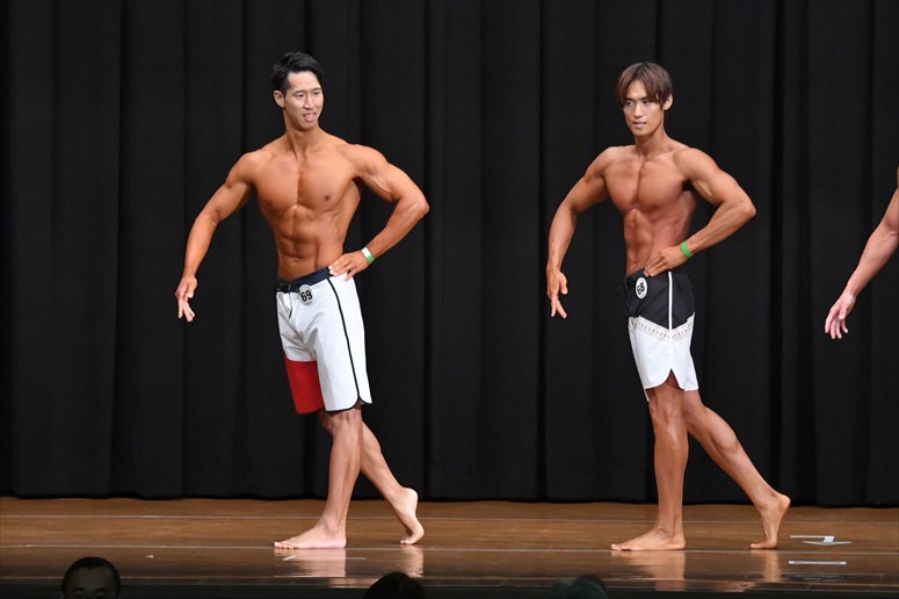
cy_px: 300
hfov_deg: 10.2
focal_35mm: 202
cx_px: 450
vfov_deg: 6.8
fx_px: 5042
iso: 8000
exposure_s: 1/400
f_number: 5.6
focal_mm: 135
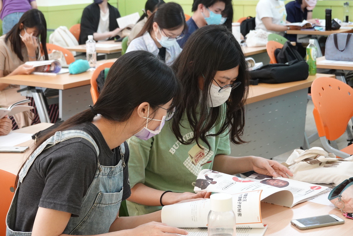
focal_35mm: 78
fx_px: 765
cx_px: 176
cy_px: 118
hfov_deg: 26.0
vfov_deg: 17.5
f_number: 4
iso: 800
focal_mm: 28.54
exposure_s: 1/40
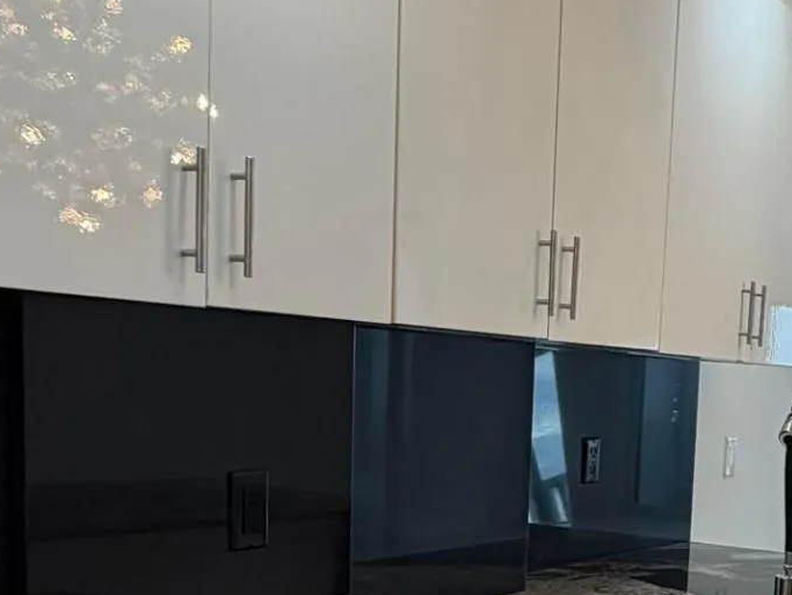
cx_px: 800
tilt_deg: -7.1
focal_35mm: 59
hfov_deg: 30.3
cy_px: 573
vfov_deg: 23.9
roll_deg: -3.5
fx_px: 1351
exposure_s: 1/120
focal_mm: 2.22
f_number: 2.2
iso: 80
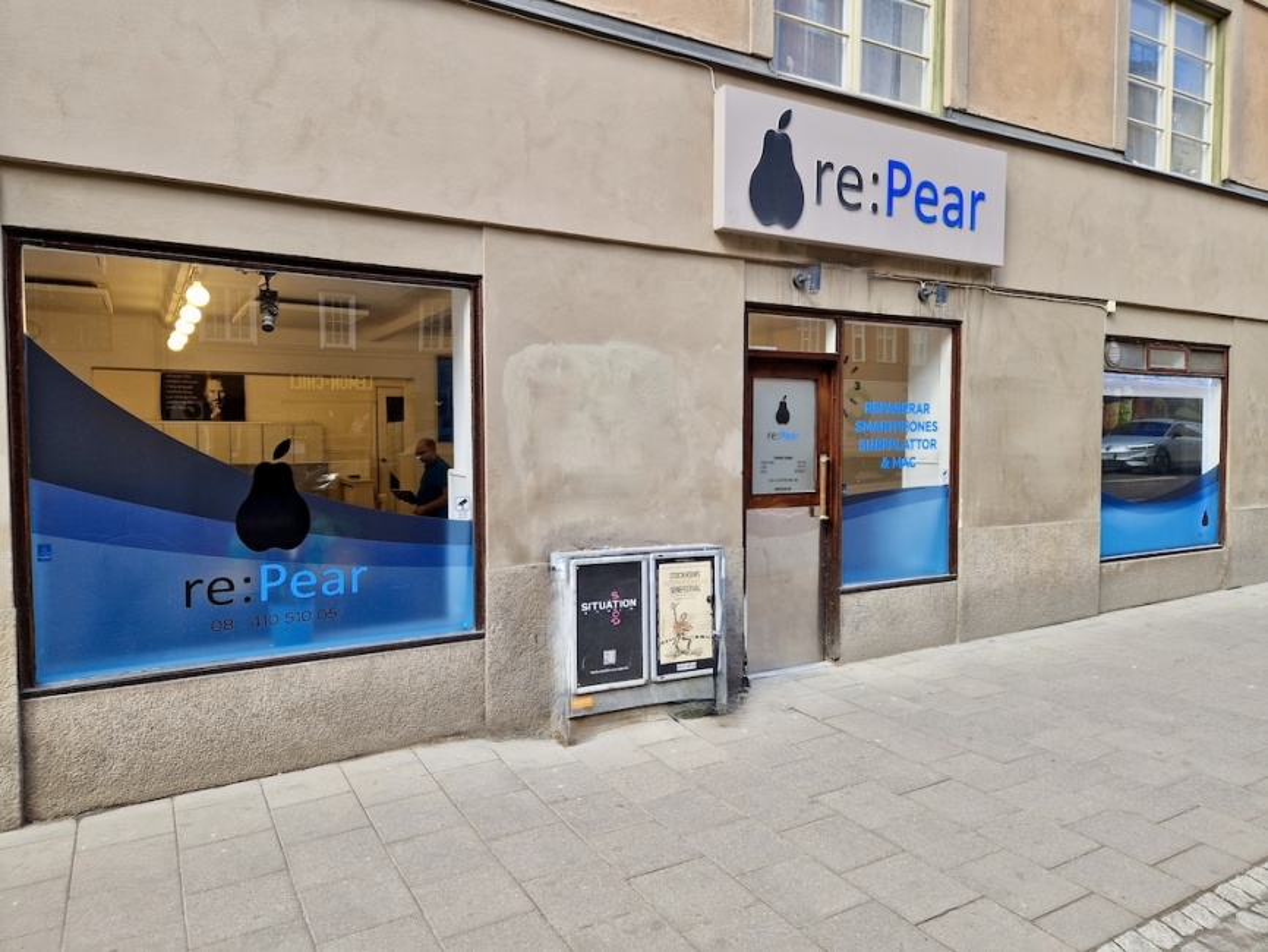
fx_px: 843
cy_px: 476
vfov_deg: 58.9
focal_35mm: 23
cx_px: 634
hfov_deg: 73.9
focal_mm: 5.4
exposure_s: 1/311
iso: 50
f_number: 1.8
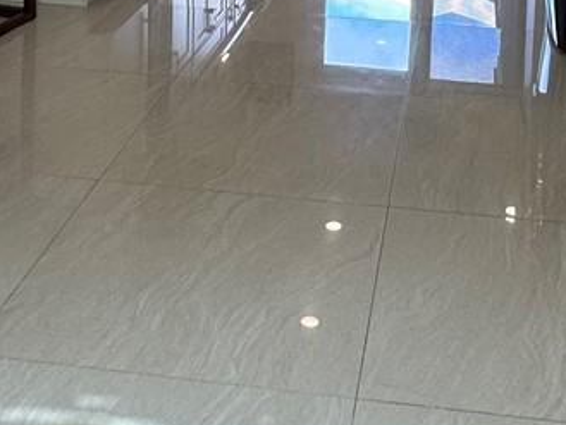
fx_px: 1112
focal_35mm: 68
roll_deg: -1.0
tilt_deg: -4.1
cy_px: -234
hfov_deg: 28.5
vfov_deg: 18.8
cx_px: 327
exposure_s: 1/120
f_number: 2.2
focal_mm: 2.22
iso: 64
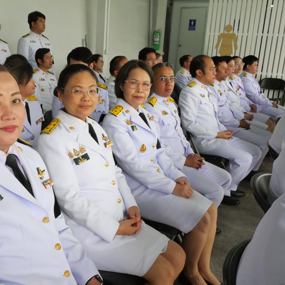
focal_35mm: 37
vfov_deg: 44.9
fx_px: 345
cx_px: 90
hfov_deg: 44.1
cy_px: 143
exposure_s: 1/200
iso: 3200
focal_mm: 14
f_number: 9
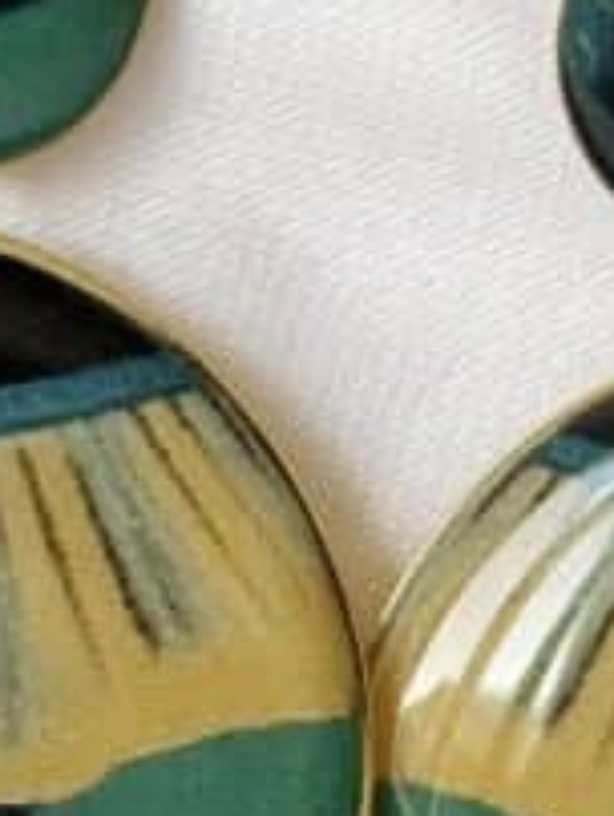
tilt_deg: -32.6
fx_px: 6207
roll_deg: -4.1
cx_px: 396
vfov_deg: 7.5
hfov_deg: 5.7
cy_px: 675
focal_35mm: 263
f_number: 1.6
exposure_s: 1/447
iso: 50
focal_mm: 5.96
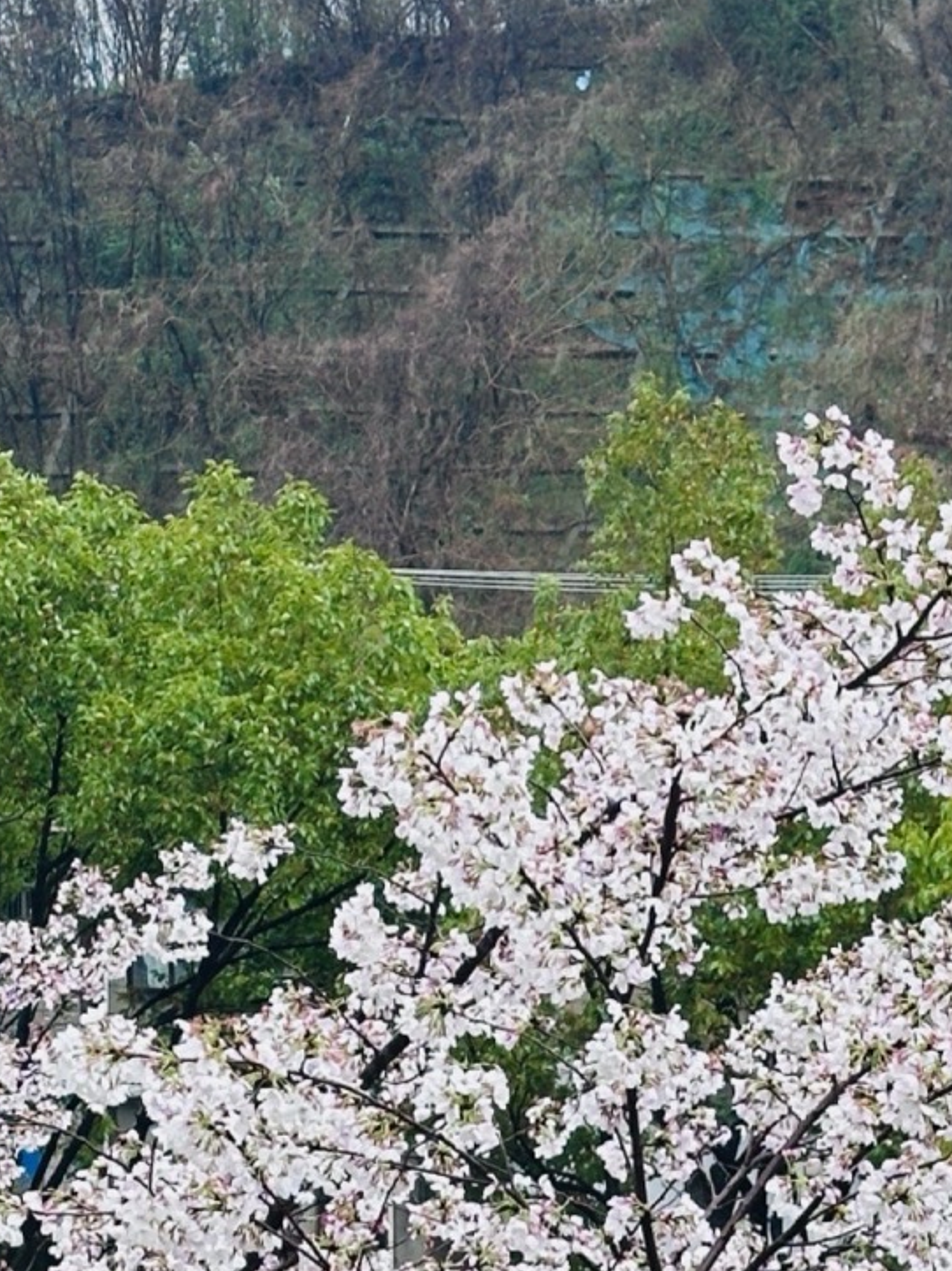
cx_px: 595
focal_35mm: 136
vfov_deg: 14.5
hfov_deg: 10.9
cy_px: 826
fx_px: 4988
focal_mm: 6.86
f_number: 1.78
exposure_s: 1/96
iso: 80
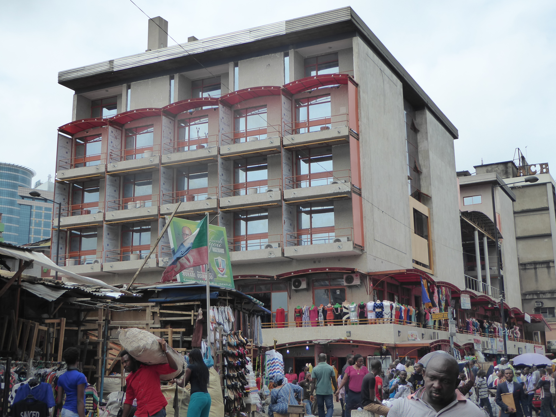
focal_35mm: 46
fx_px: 739
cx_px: 278
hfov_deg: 41.2
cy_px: 208
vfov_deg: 31.5
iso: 160
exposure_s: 1/500
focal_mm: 7.8
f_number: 3.9
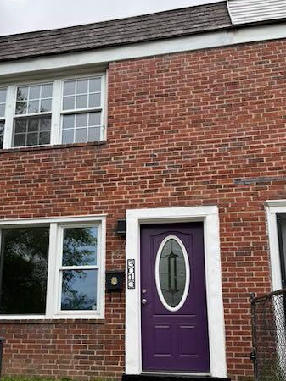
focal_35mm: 37
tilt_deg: +14.1
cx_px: 101
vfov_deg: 49.4
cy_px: 251
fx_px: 408
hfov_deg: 38.3
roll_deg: -1.4
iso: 50
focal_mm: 5.96
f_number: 1.6
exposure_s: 1/559
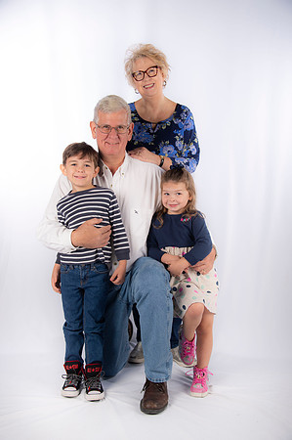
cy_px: 220
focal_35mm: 44
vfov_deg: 44.5
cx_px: 146
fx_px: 537
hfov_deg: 30.4
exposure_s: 1/200
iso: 100
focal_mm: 44
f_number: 5.6
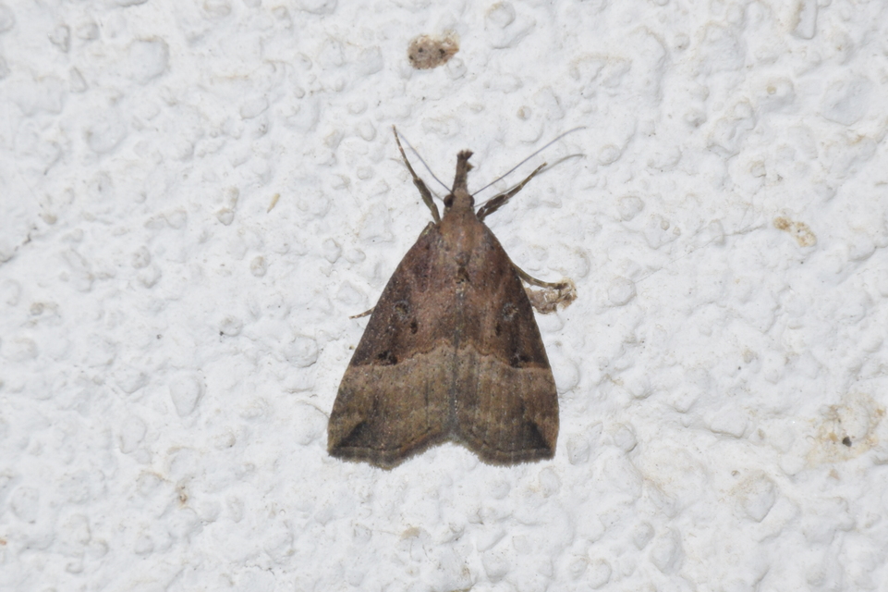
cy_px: 296
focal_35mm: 210
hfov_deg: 9.8
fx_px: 5178
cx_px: 444
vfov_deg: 6.5
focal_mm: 140
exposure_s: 1/60
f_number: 7.1
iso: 320
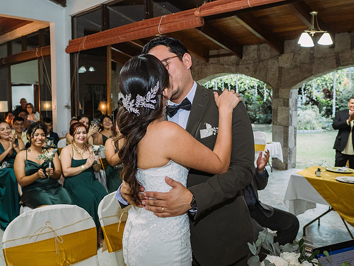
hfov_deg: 55.9
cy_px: 122
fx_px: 333
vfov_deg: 43.4
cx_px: 164
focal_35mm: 33
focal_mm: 15
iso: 2500
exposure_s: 1/160
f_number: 2.8
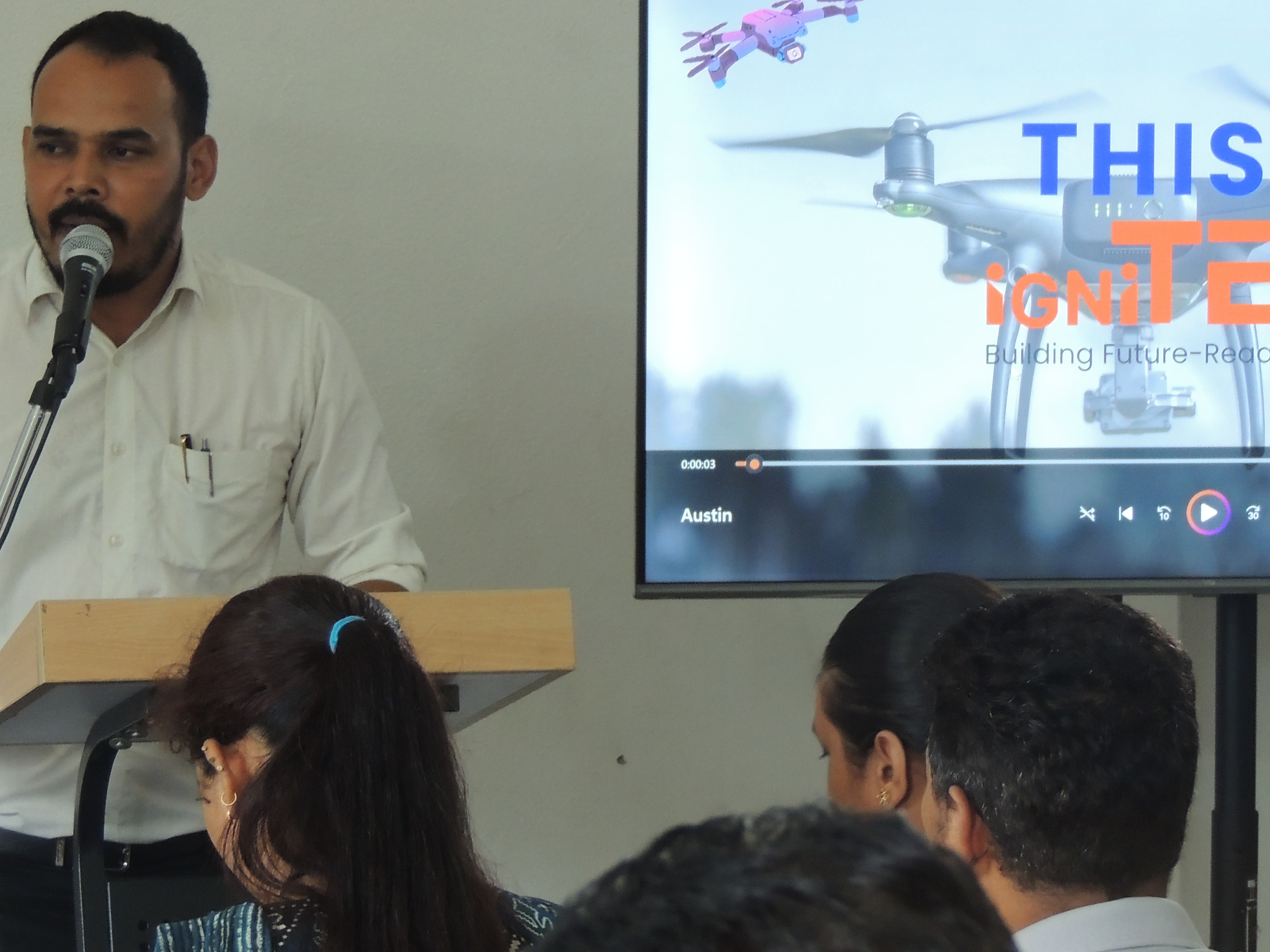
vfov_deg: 7.3
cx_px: 600
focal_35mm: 203
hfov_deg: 9.7
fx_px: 7448
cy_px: 326
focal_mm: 24
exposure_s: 1/30
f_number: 4.3
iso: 400
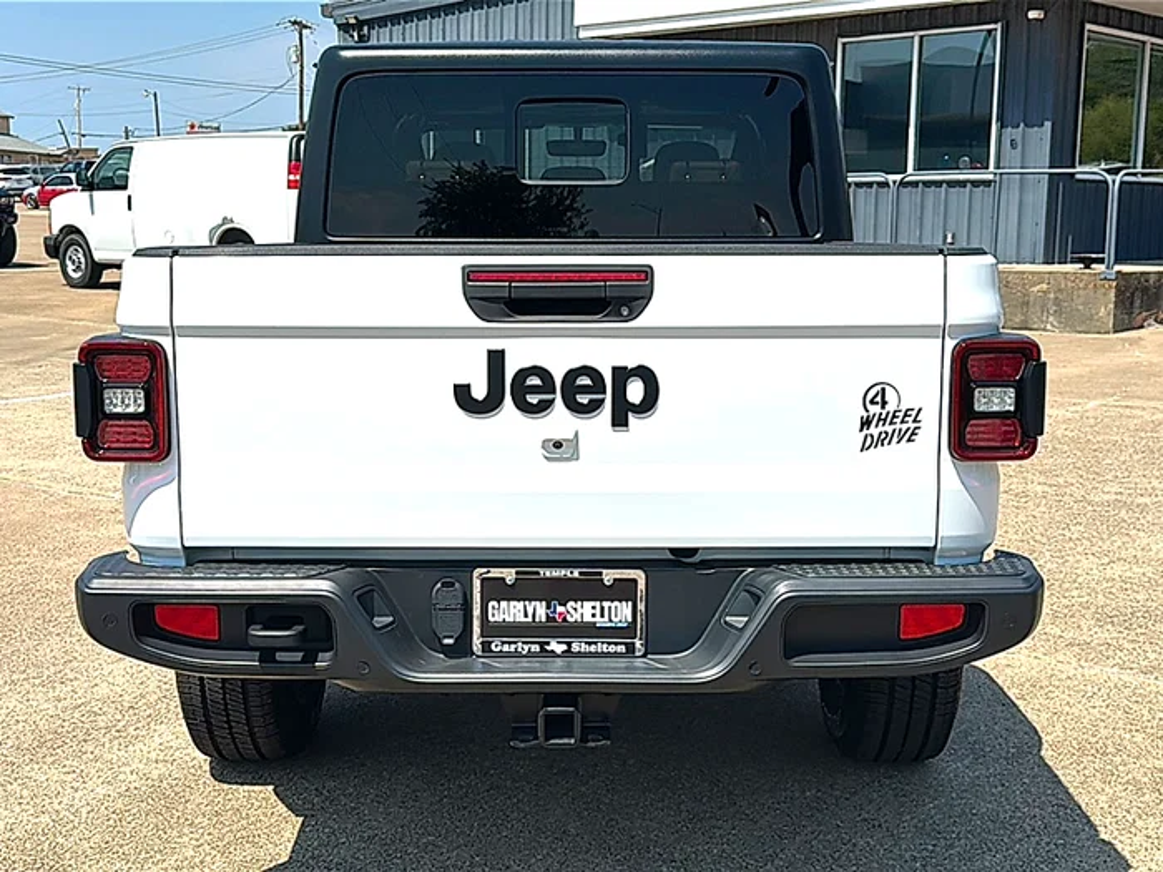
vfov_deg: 37.7
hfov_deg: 49.0
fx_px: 1277
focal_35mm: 38
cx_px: 582
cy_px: 436
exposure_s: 1/9091
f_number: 1.78
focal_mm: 6.86
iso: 80
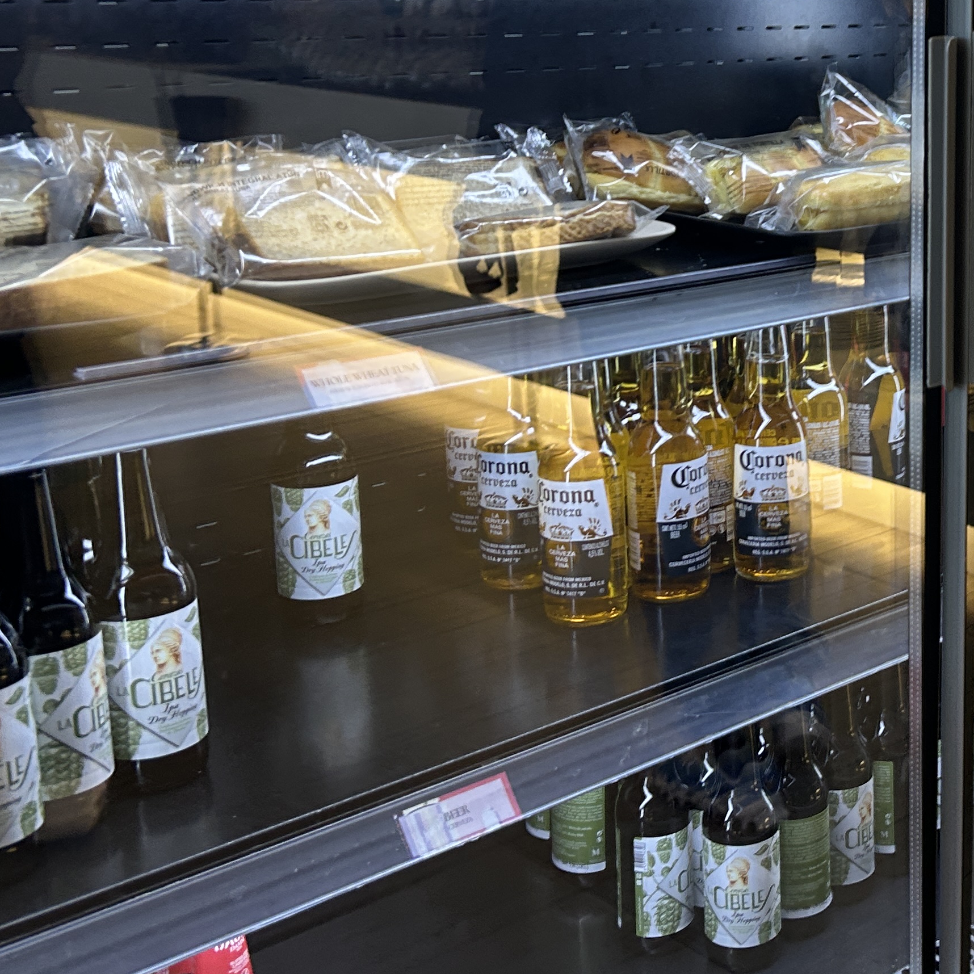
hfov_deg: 29.7
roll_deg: -3.2
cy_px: 283
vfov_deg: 31.2
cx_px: 958
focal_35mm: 54
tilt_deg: -11.1
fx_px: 1719
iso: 125
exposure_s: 1/100
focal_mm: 5.7
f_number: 1.5
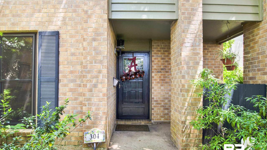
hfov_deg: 86.6
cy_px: 84
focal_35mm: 20
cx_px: 134
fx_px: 142
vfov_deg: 55.7
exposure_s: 1/10
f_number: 11
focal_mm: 19
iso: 200
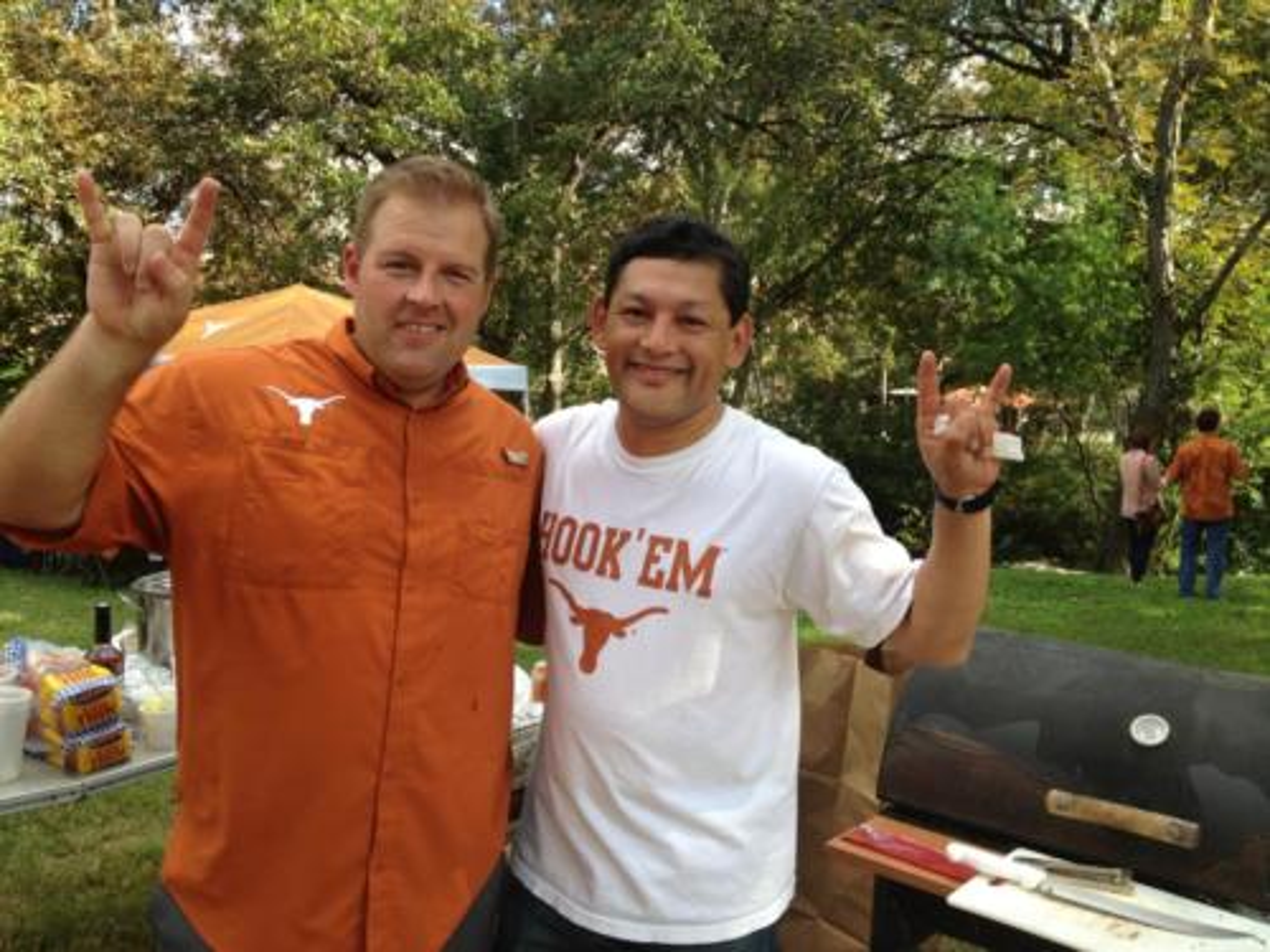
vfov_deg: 40.7
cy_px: 476
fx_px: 1284
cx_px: 635
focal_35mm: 35
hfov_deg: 52.6
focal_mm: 4.28
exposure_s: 1/389
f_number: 2.4
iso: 64
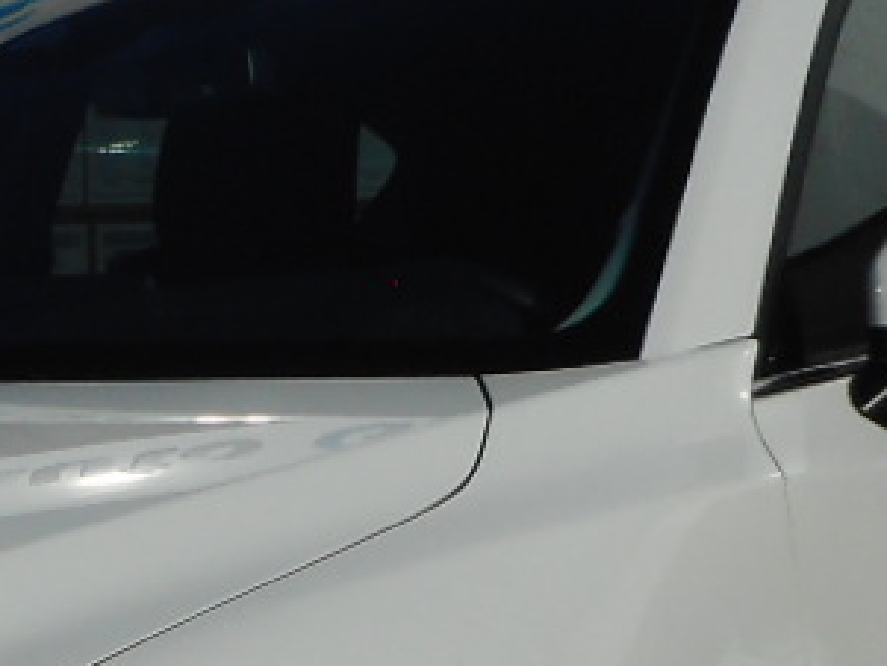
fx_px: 3409
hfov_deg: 14.6
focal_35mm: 133
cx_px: 32
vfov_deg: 11.1
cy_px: 651
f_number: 10.5
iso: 80
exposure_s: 1/500
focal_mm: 4.5
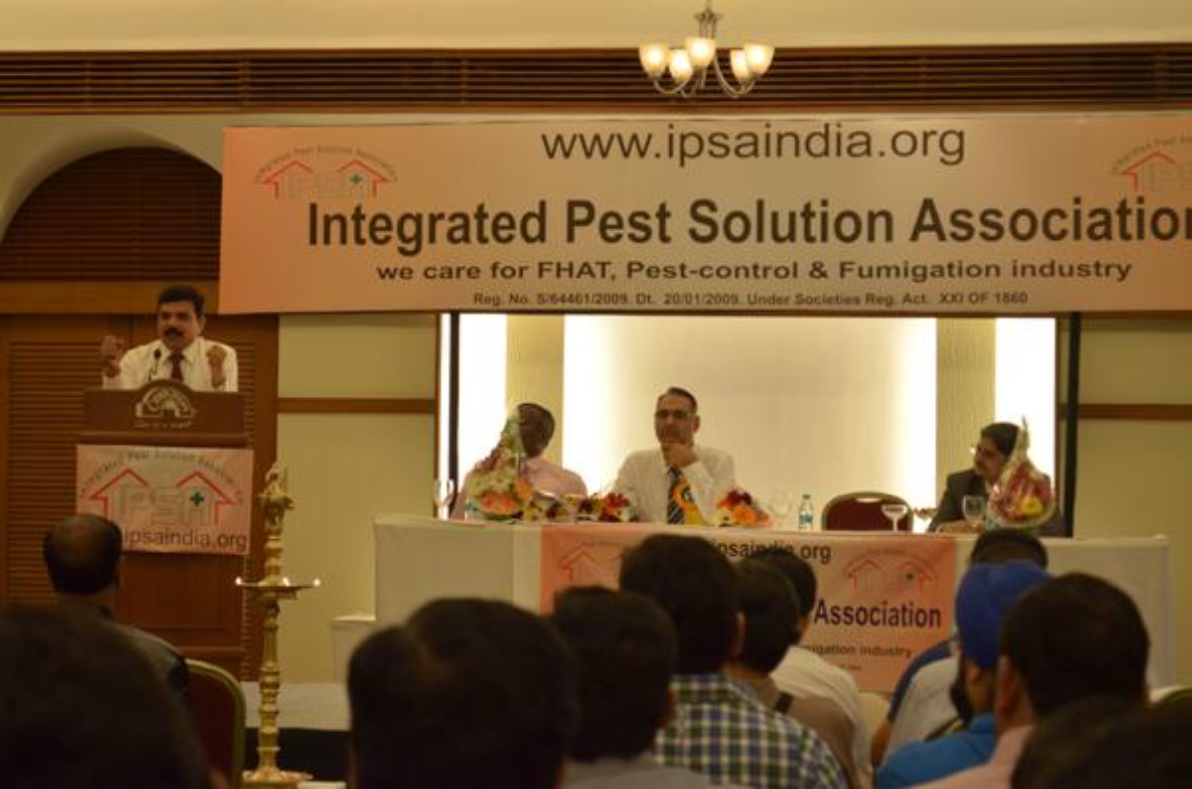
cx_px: 596
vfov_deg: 16.5
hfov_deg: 24.7
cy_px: 394
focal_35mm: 82
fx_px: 2725
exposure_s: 1/50
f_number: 5.6
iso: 1000
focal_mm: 55
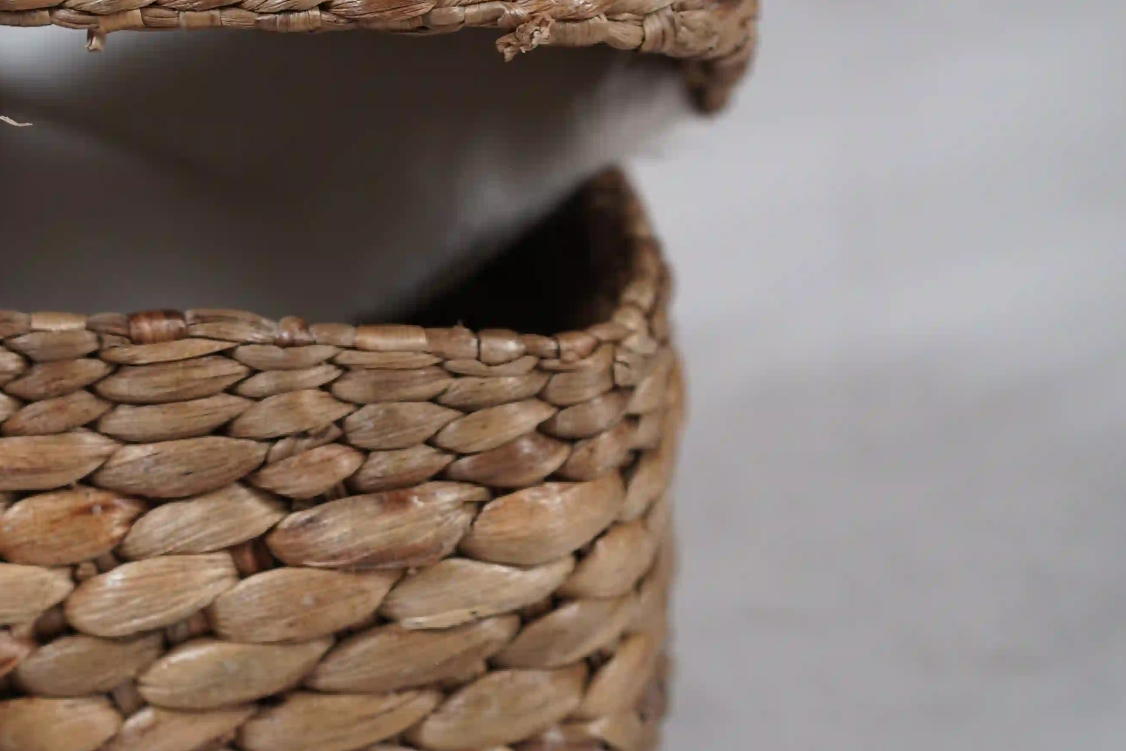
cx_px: -48
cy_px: 137
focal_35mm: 125
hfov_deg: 16.0
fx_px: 3909
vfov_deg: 10.9
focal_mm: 55
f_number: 3.2
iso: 200
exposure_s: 1/125
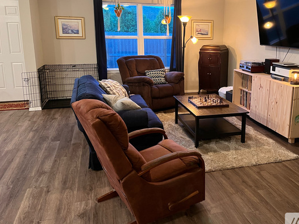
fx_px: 285
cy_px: 93
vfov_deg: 42.8
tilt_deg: -11.9
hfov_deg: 54.7
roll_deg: -0.6
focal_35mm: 33
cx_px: 187
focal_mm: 5.1
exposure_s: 1/40
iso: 400
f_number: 1.6
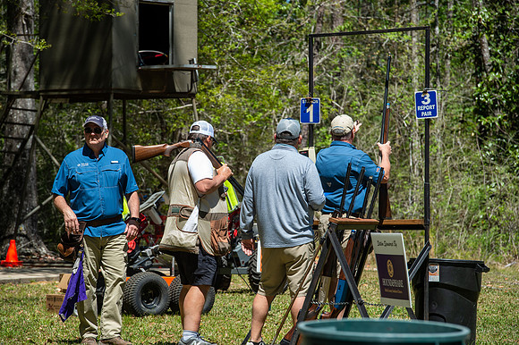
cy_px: 172
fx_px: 2738
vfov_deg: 7.2
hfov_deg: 10.8
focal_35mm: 190
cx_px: 260
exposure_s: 1/250
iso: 160
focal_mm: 190
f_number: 10
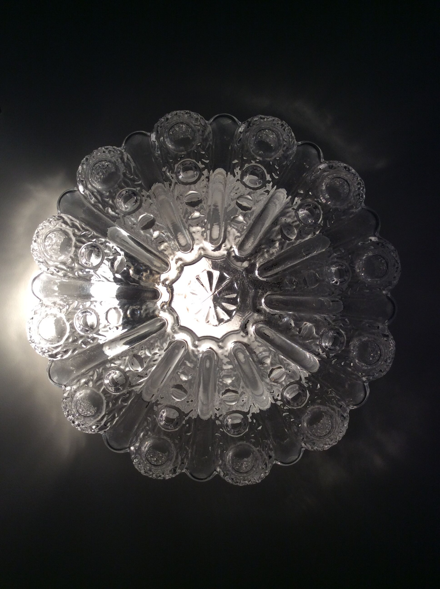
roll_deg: +0.5
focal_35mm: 32
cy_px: 294
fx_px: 544
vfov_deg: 56.9
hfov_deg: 44.1
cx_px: 220
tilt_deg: -8.7
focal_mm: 3.3
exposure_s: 1/111
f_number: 2.4
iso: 32
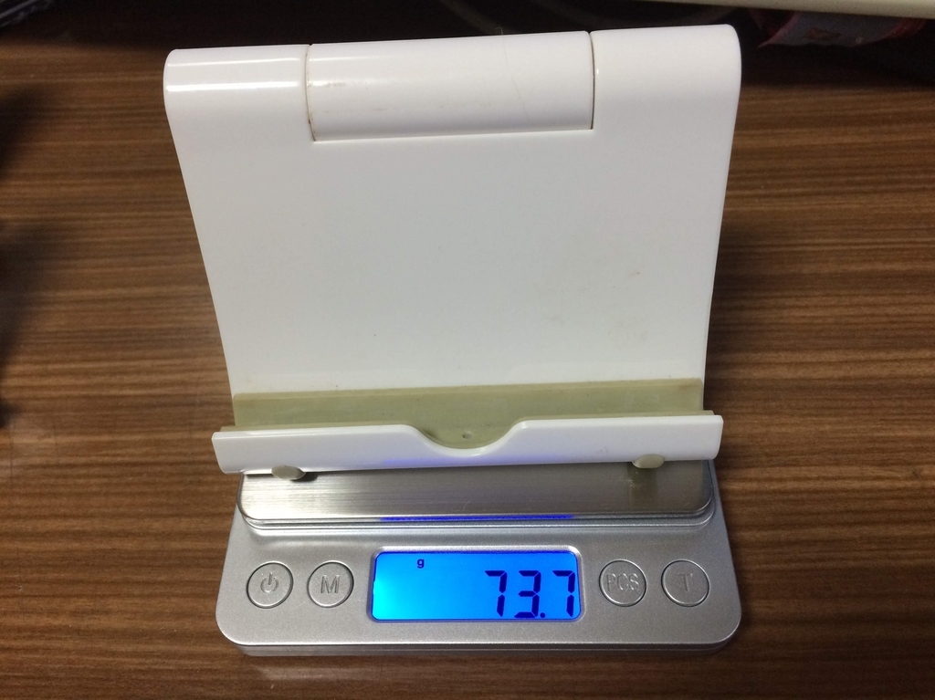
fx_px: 783
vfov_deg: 48.2
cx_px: 468
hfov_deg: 61.7
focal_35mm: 29
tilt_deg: -55.2
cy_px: 350
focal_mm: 4.15
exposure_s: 1/33
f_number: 2.2
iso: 160
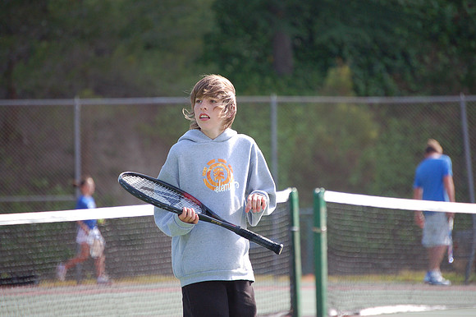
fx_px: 3964
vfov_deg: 4.6
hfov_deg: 6.9
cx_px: 238
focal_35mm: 300
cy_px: 158
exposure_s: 1/500
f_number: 5.6
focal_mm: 200
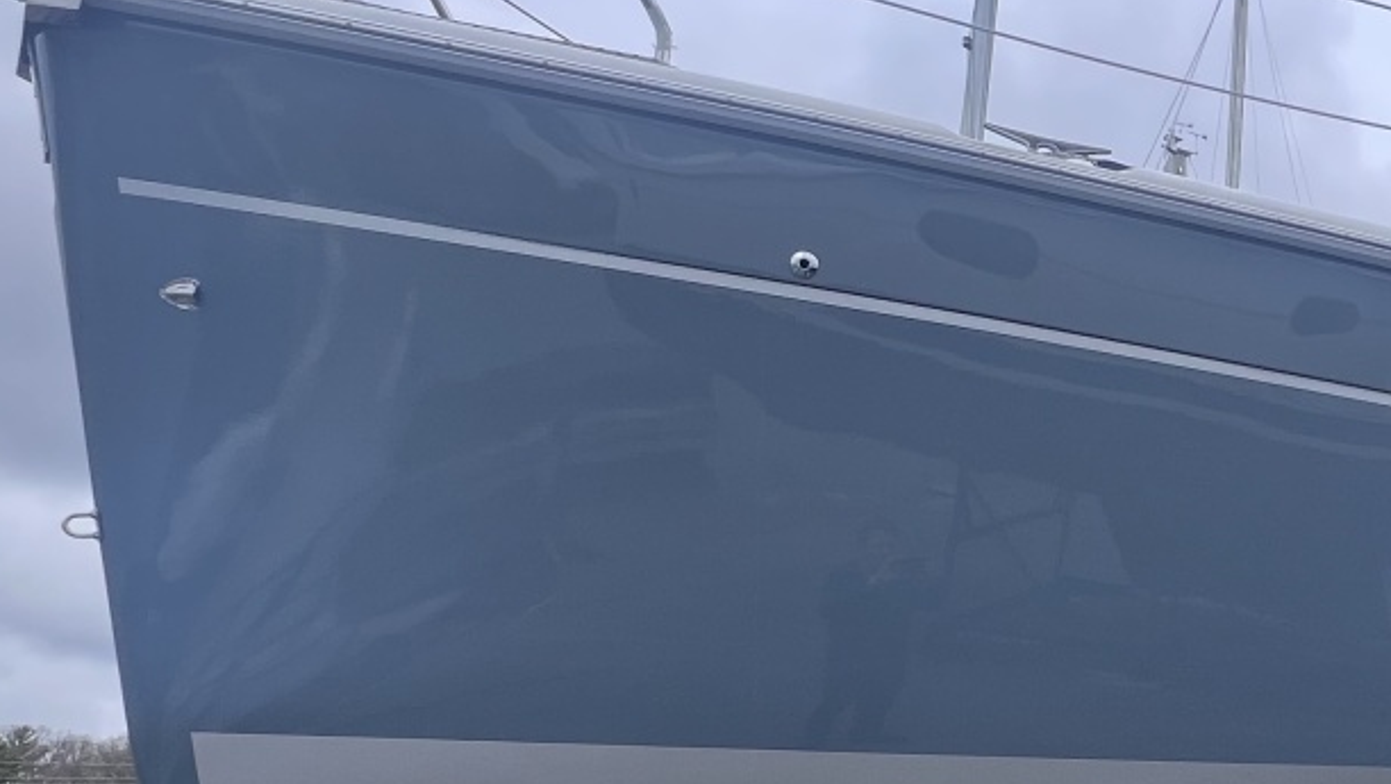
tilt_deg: +12.4
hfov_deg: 44.7
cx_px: 1430
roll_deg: +0.7
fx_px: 1365
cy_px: 589
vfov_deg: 31.5
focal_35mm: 37
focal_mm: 1.57
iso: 32
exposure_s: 1/1074
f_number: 1.8
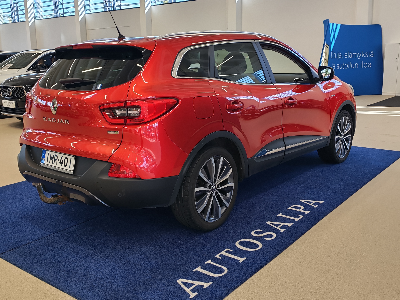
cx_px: 182
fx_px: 428
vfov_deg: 38.6
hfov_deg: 50.1
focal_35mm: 37
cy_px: 136
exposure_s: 1/100
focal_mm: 6.12
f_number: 1.9
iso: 80
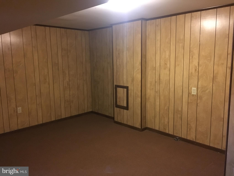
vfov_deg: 48.2
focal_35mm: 29
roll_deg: +0.7
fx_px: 196
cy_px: 88
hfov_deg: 61.7
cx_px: 117
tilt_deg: -6.8
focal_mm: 4.15
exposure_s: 1/15
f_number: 2.2
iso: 400
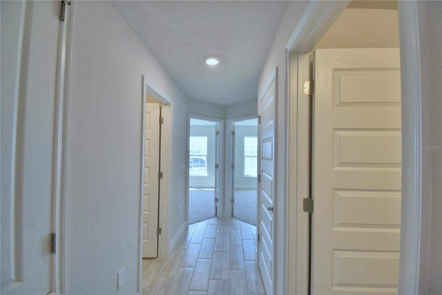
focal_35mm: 15
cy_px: 148
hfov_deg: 100.4
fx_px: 184
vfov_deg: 77.3
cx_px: 221
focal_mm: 10
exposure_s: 1/125
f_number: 4.5
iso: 280
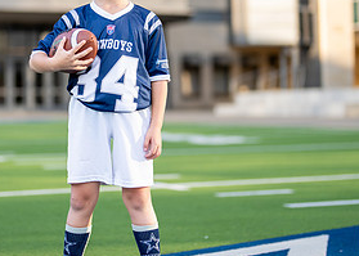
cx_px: 122
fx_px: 1131
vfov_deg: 12.9
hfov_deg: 18.0
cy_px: 74
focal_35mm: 111
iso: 100
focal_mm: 50
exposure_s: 1/2000
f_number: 1.2
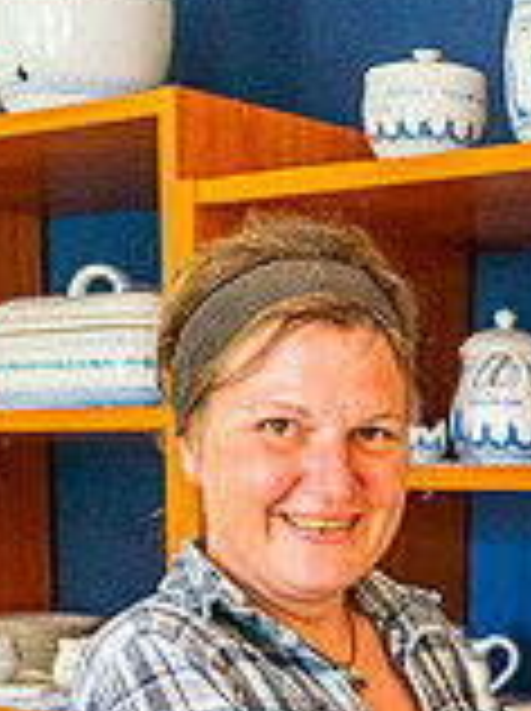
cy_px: 945
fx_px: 1969
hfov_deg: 15.1
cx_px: 544
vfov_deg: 18.9
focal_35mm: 96
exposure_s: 1/1000
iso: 6400
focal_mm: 35
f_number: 2.8
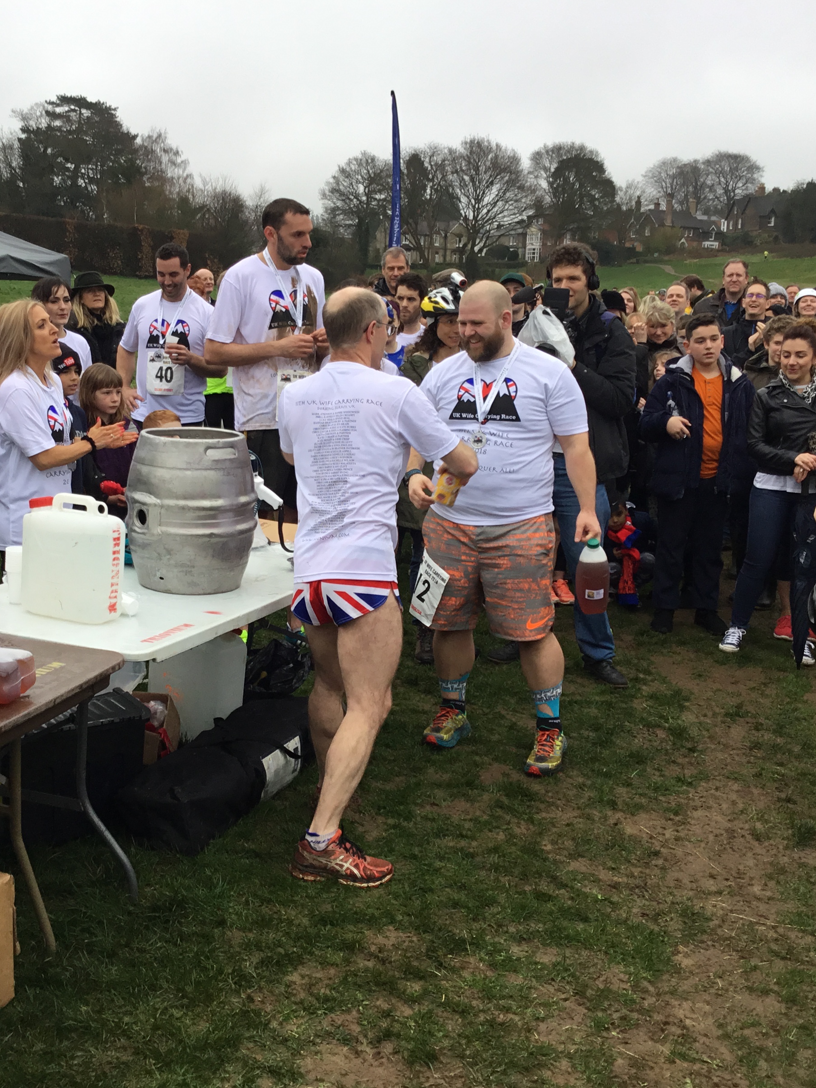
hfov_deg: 34.2
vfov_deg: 44.8
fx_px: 1320
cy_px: 547
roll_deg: -0.8
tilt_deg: -8.8
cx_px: 318
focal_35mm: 42
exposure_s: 1/188
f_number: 2.4
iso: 25
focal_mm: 3.3
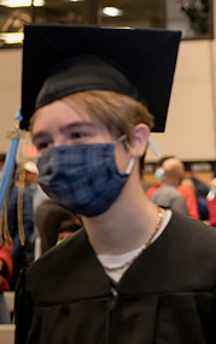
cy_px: 151
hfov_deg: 10.3
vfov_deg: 16.8
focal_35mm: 124
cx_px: 309
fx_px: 1167
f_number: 3.5
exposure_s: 1/200
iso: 1600
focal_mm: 60
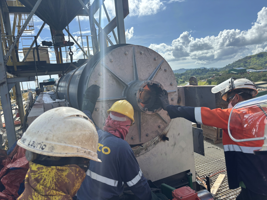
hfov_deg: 67.3
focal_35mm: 26
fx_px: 201
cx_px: 134
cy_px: 100
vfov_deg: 53.1
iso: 50
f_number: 1.6
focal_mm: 5.96
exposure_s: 1/2710
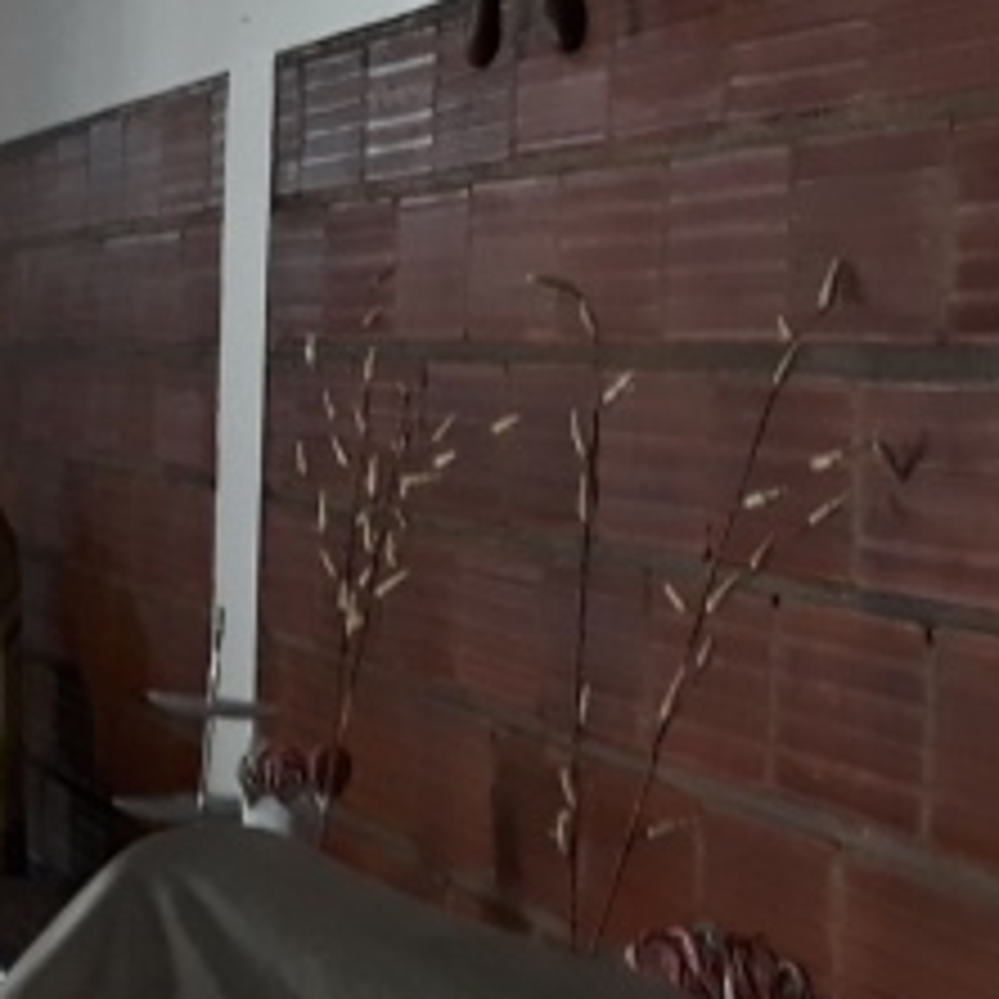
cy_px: 490
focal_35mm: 110
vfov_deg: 15.8
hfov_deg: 13.6
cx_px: -986
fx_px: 3592
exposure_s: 1/50
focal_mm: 3.71
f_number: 1.7
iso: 100
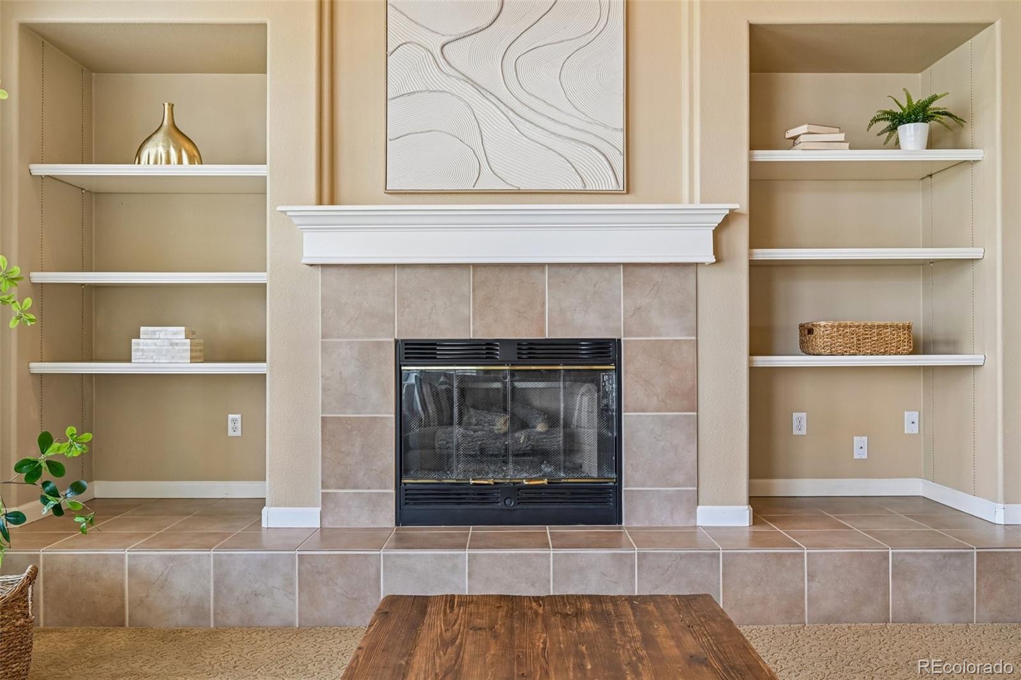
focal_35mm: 30
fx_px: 851
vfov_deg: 43.6
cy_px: 340
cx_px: 510
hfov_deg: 61.9
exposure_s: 1/25
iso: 400
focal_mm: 30
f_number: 6.3
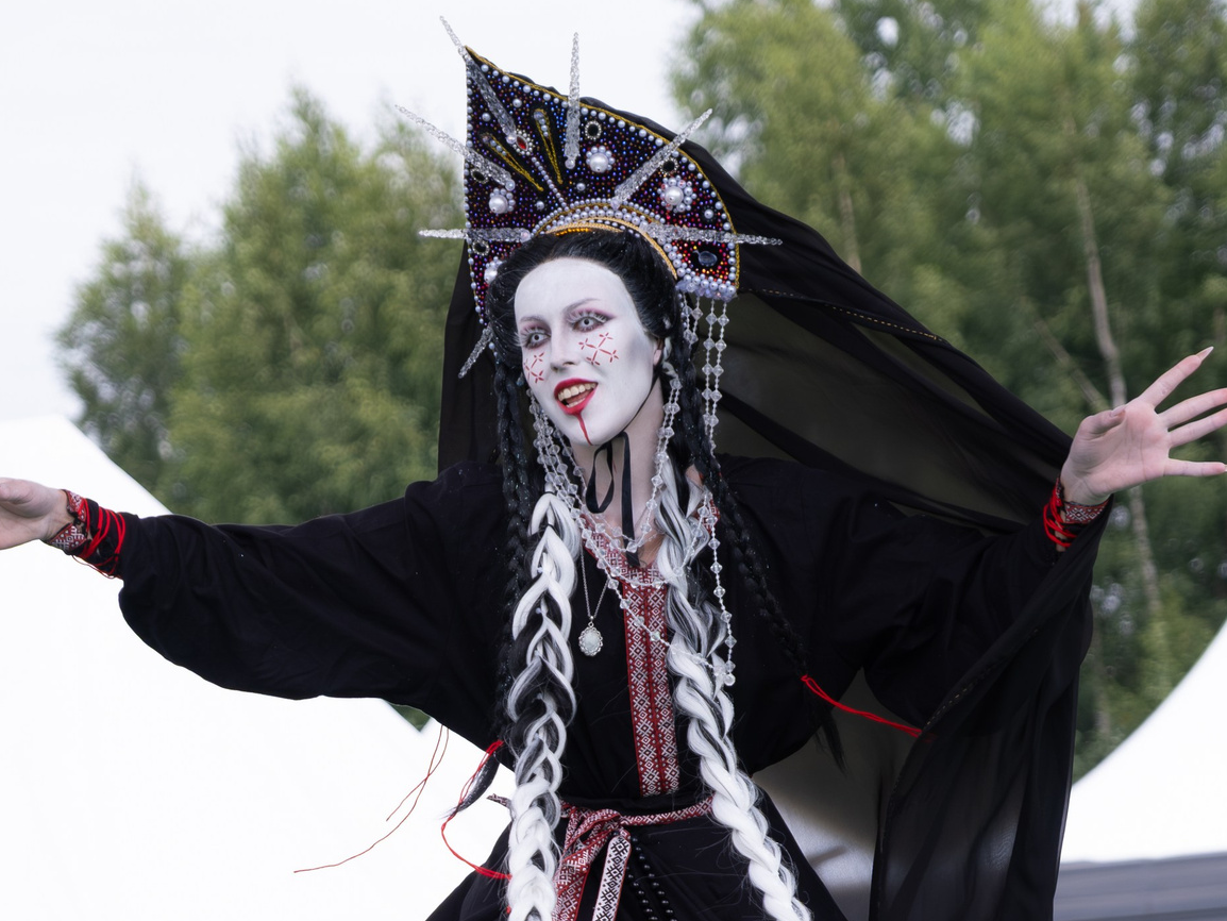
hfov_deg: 11.2
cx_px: 551
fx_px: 6275
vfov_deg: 8.4
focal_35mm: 177
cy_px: 747
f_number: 3.2
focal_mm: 55
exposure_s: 1/1600
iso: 320
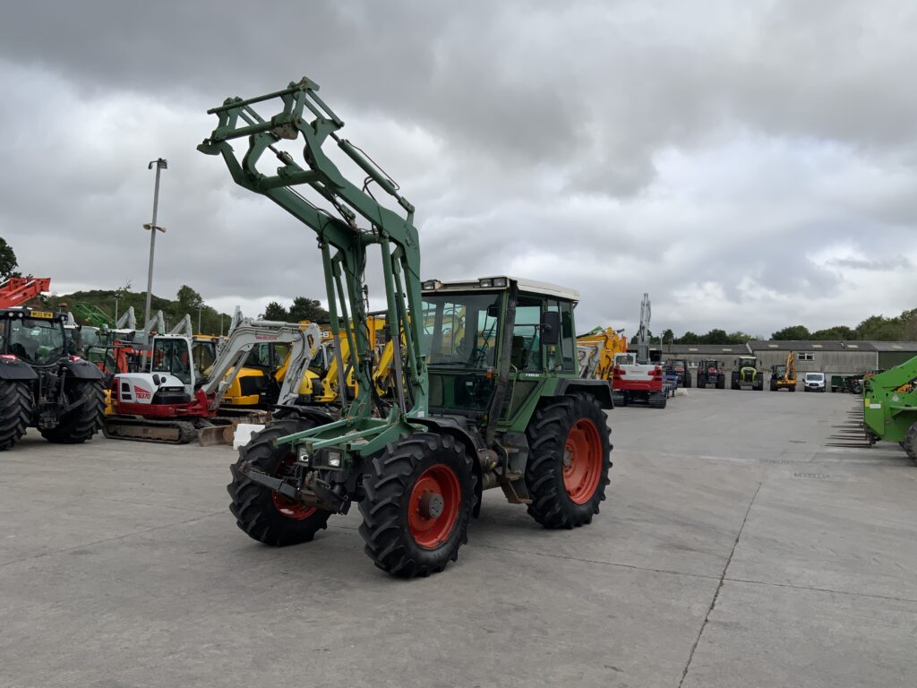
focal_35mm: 29
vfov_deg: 48.2
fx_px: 768
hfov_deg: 61.7
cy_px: 344
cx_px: 458
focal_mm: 3
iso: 16
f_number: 1.8
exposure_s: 1/1534
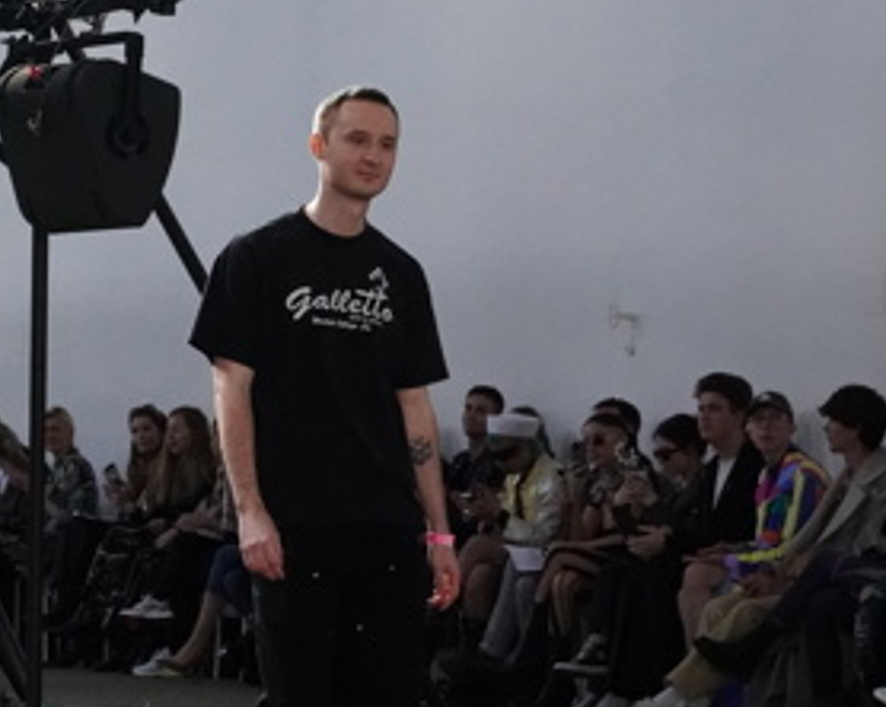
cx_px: 102
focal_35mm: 241
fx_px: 6319
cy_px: 487
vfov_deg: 6.4
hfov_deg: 8.0
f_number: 7.1
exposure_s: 1/640
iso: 6400
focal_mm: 69
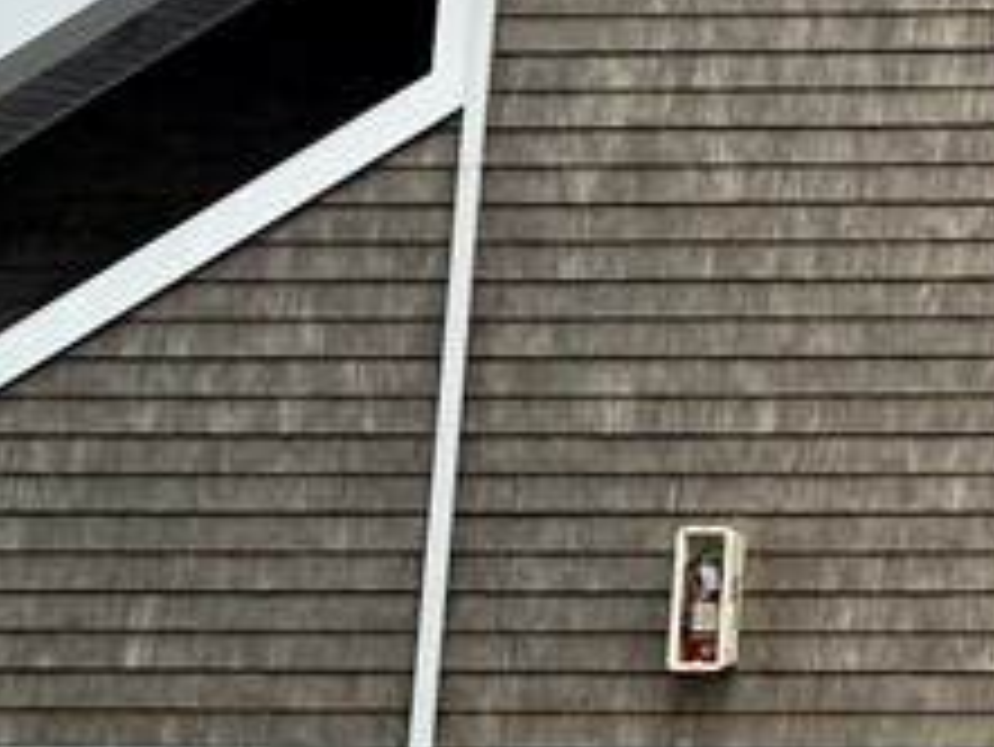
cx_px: 2141
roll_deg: -0.1
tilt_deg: +9.6
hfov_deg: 14.1
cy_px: -32
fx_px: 3189
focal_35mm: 111
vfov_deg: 13.1
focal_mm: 6.76
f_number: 1.78
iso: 80
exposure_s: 1/8130
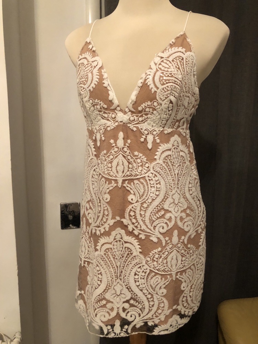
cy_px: 172
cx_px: 129
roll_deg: +1.0
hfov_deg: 49.7
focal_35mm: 28
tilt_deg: -7.2
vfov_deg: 63.4
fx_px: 278
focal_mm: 3.99
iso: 100
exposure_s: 1/9
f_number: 1.8
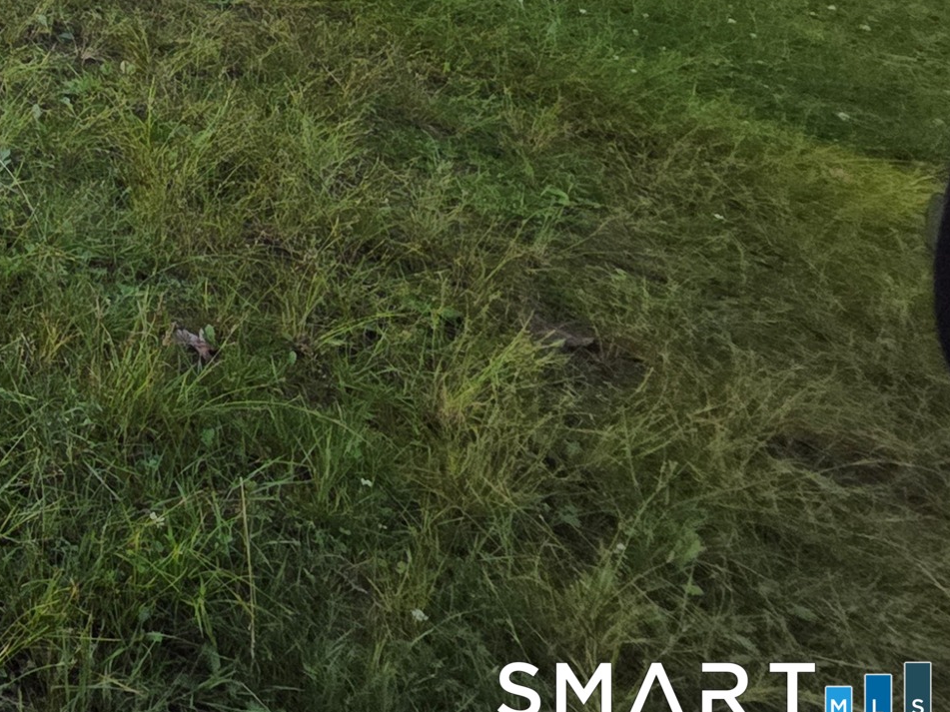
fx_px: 1153
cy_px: -407
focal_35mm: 42
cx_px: -580
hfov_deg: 26.3
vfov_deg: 24.7
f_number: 1.9
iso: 40
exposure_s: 1/315
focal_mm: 2.2
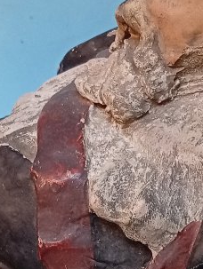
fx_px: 835
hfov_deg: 13.9
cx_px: 122
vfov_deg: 18.0
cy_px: 259
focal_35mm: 107
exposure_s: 1/50
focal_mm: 3.84
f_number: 1.8
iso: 167
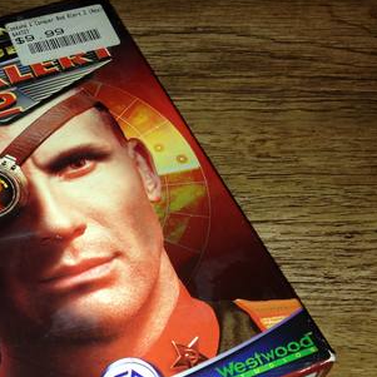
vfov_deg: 27.4
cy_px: 277
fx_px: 764
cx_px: 50
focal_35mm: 62
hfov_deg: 26.9
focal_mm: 4.12
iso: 50
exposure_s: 1/31
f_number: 2.4
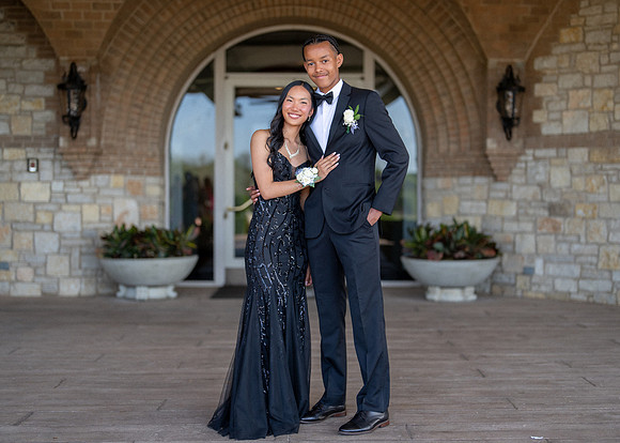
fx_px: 941
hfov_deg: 36.5
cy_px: 222
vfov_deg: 26.5
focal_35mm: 53
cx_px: 323
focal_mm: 50
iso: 160
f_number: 1.3
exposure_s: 1/1250
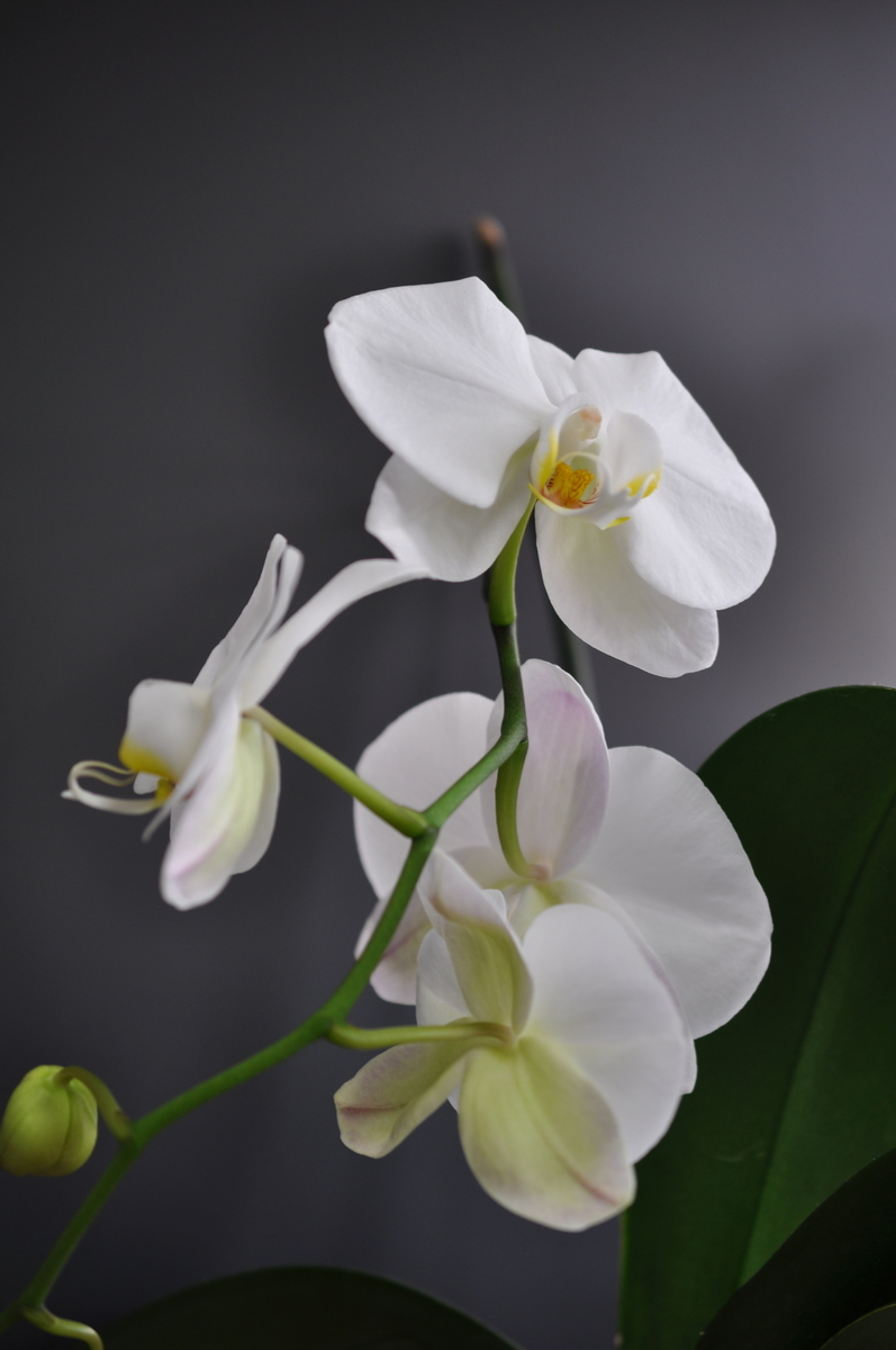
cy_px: 675
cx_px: 448
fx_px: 2246
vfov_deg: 33.4
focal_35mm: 60
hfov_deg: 22.6
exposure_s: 1/20
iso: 200
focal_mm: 40
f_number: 2.8
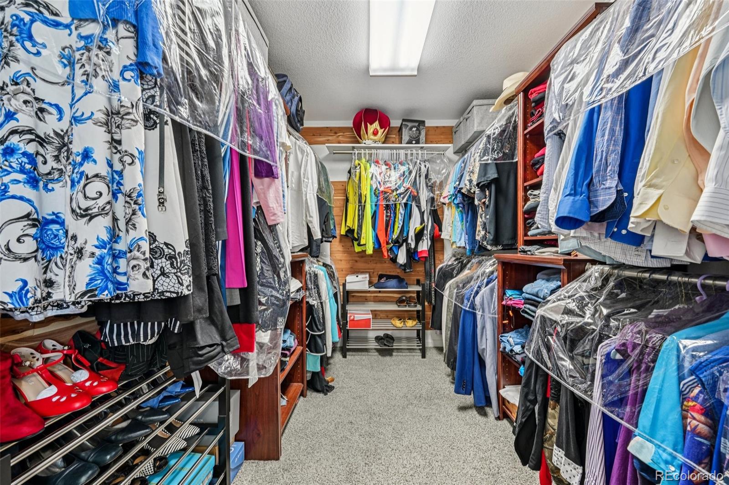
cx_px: 364
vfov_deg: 81.2
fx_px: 283
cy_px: 242
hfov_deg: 104.3
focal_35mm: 14
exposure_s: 1/2.5
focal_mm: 14
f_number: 13
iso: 400
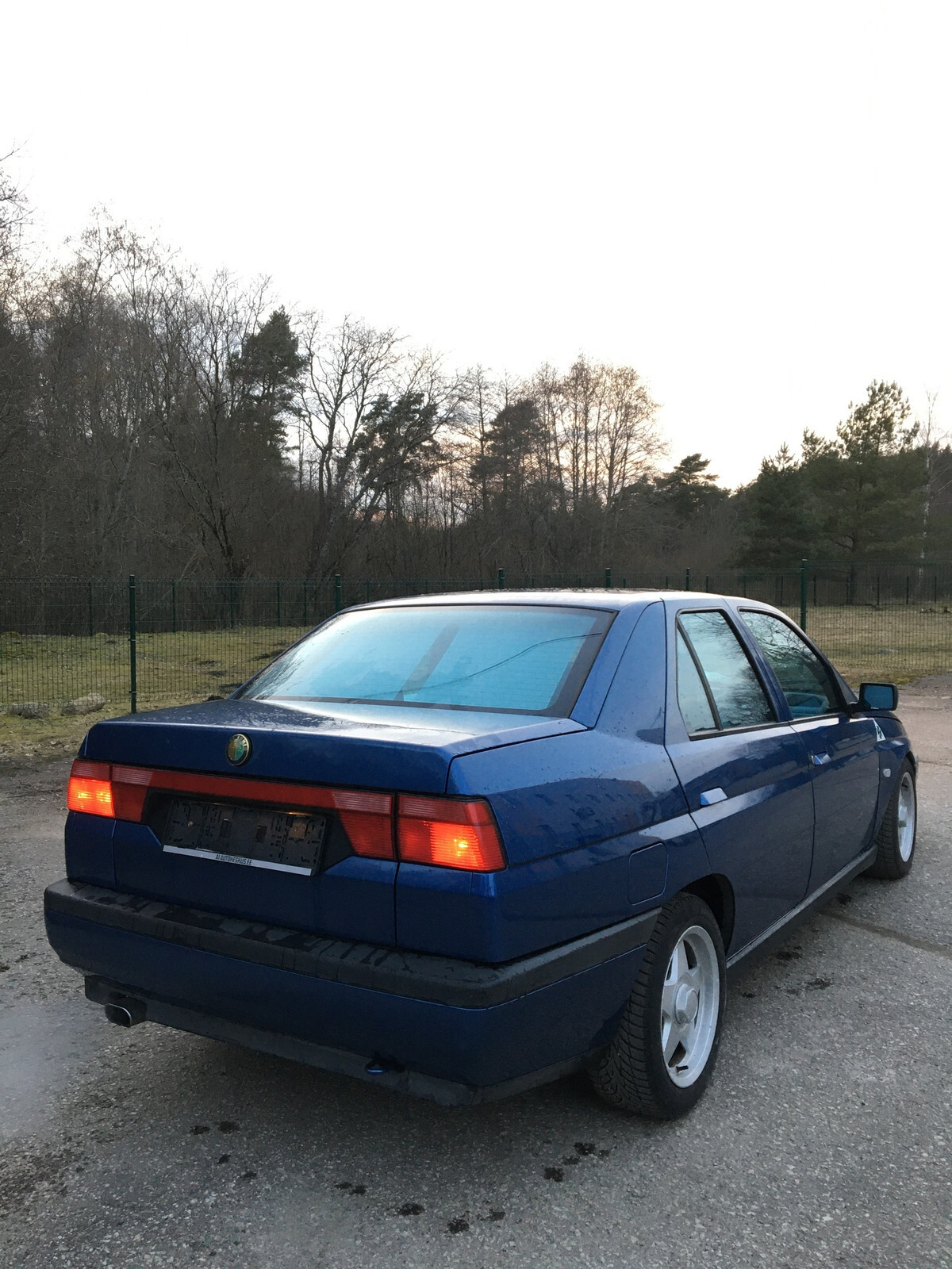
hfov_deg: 48.2
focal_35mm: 29
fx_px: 1063
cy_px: 634
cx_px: 476
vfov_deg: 61.7
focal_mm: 4.15
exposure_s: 1/33
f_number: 2.2
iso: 50
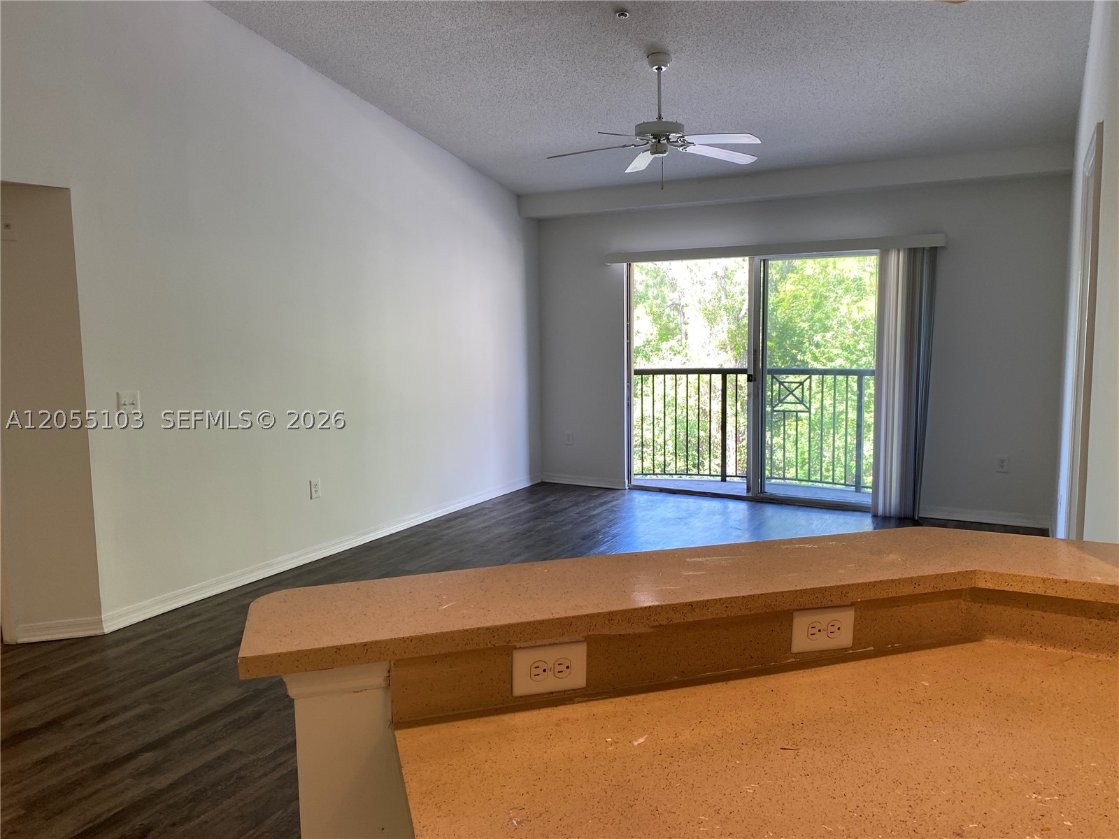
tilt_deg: -6.2
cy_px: 420
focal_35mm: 26
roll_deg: +0.9
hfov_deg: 67.3
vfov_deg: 53.1
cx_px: 560
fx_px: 840
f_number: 1.8
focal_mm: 4.25
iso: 100
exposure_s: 1/120
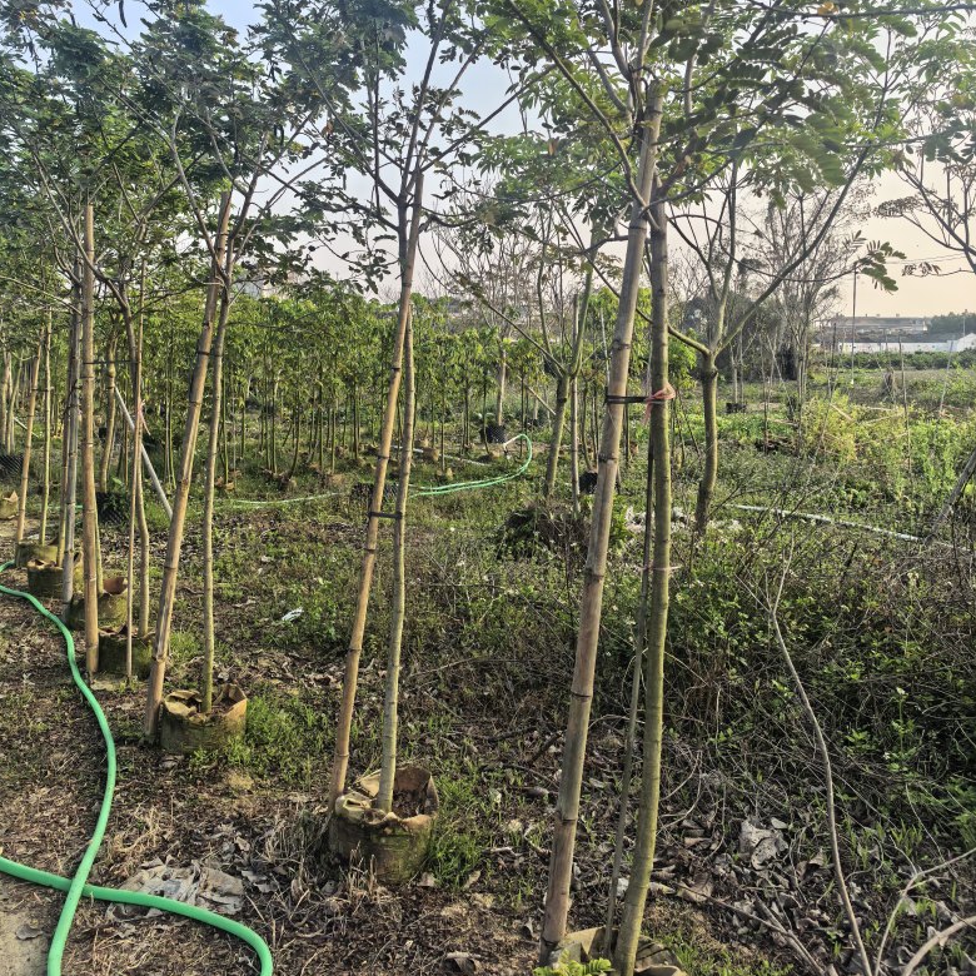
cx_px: 478
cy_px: 366
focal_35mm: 29
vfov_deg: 55.0
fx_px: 925
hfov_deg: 55.6
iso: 50
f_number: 2
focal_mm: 5.75
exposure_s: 1/2092
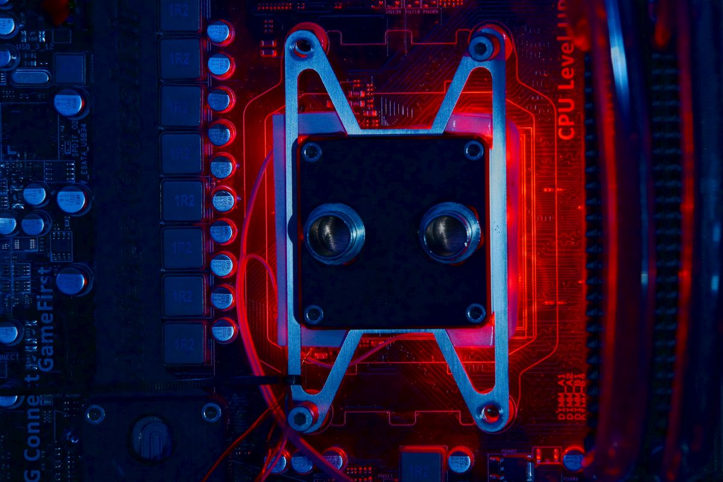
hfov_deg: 7.6
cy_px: 241
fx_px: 5420
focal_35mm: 270
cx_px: 362
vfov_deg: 5.1
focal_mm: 180
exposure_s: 6
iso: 800
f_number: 11
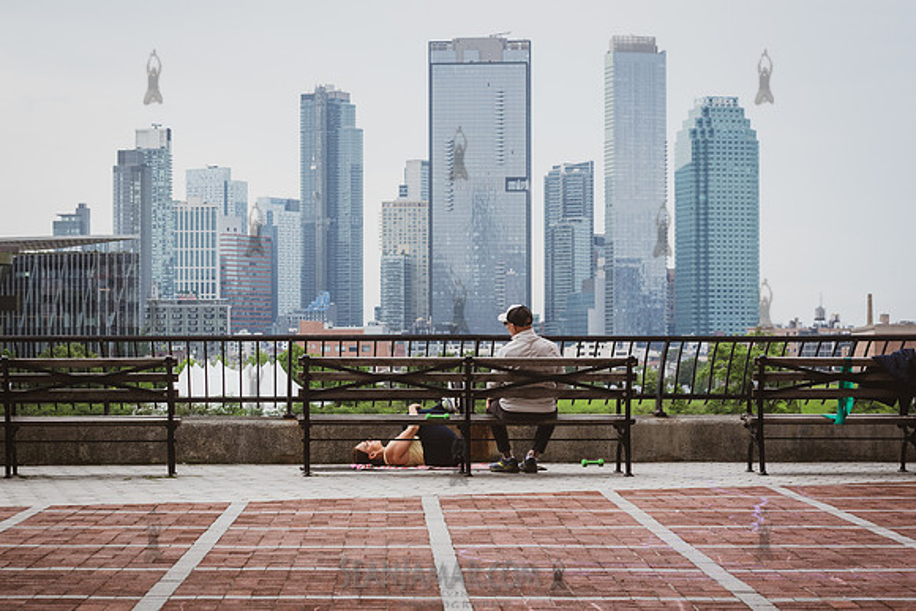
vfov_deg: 14.8
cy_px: 346
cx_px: 404
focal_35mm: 92
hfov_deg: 22.1
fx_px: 2348
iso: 400
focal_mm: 80
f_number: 8
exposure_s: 1/640
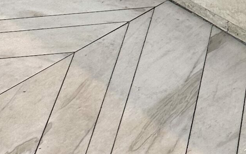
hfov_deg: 14.2
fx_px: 818
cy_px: -283
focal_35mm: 122
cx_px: 500
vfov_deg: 9.0
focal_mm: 6.86
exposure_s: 1/120
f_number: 1.78
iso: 100
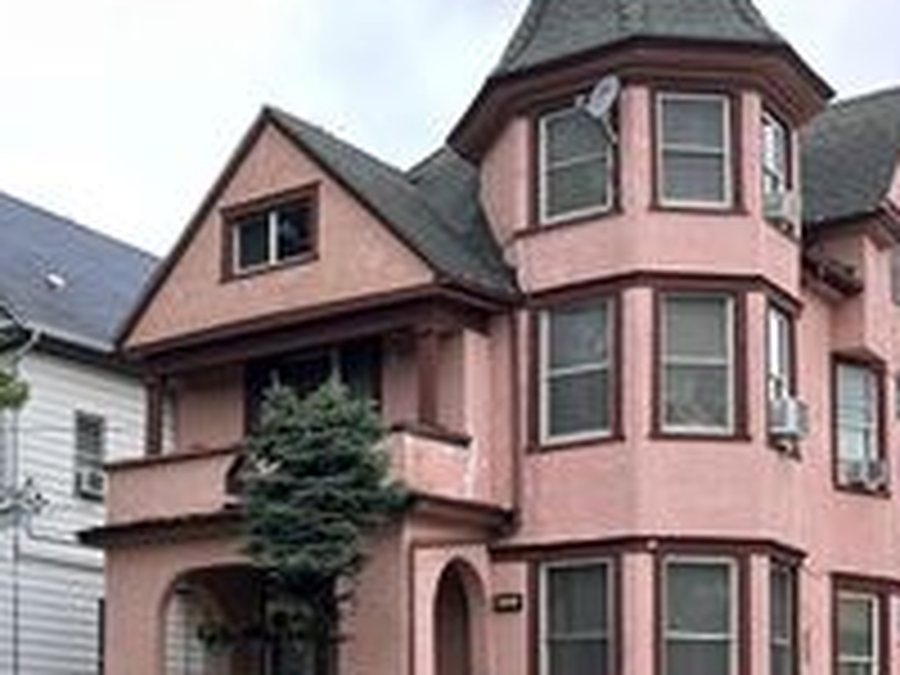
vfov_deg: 23.6
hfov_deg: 30.6
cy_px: 632
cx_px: 76
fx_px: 1560
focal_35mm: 60
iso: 80
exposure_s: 1/1009
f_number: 1.78
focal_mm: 6.86
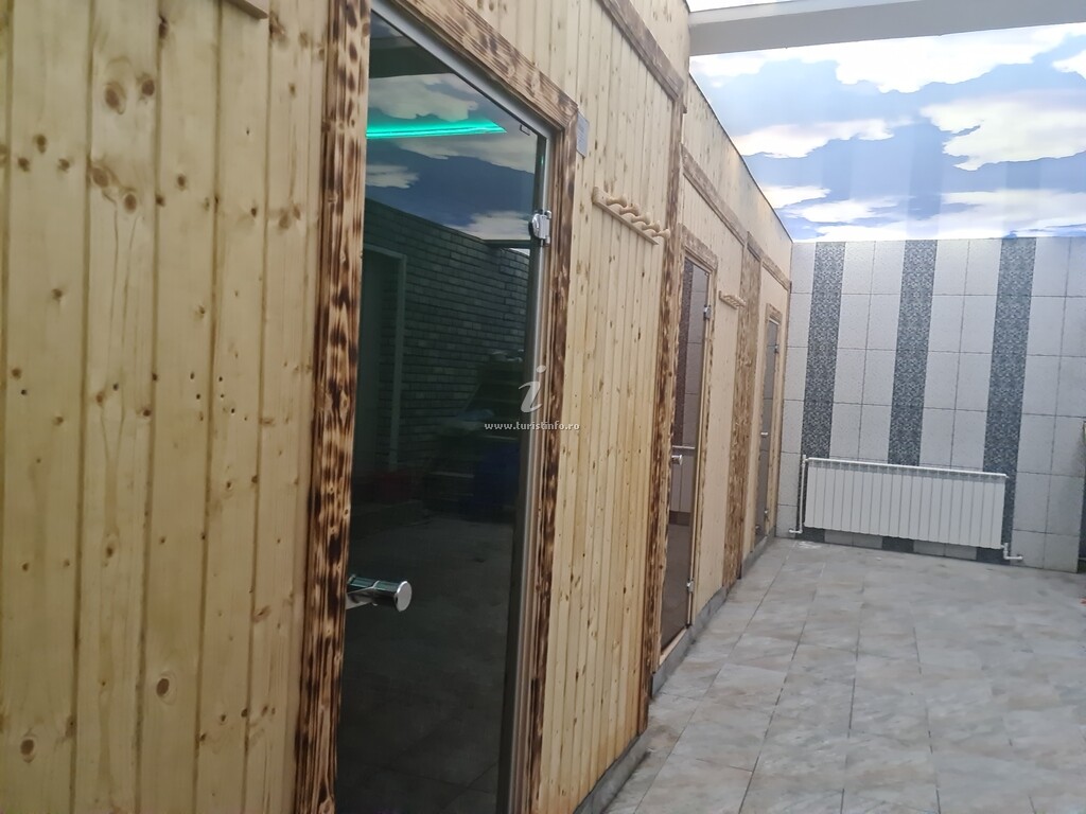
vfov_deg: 51.4
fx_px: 847
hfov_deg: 65.3
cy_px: 407
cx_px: 543
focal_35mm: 27
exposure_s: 1/50
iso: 800
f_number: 2
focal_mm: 5.9
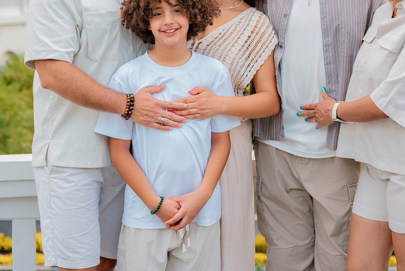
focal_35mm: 97
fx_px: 1087
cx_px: 250
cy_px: 13
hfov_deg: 21.1
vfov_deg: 14.0
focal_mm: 50.3
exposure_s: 1/400
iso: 250
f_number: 2.8
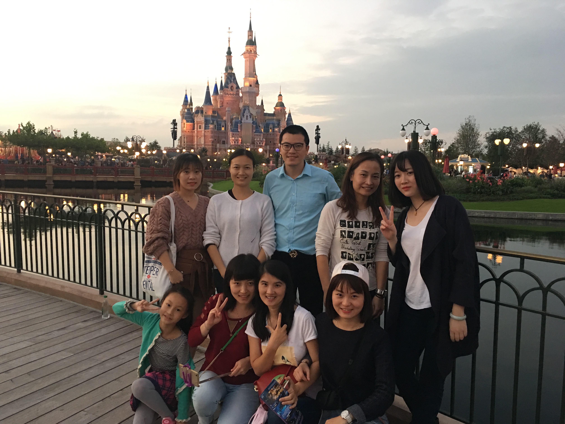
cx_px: 282
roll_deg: -1.3
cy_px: 212
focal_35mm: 29
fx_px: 473
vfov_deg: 48.2
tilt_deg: -3.8
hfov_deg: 61.7
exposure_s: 1/17
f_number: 2.2
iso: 125
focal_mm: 4.15
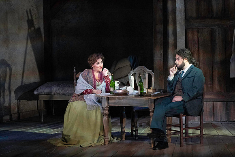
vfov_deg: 3.7
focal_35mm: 367
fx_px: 2396
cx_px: 118
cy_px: 78
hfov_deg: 5.6
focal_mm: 367
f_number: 10
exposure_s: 1/320
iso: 16000
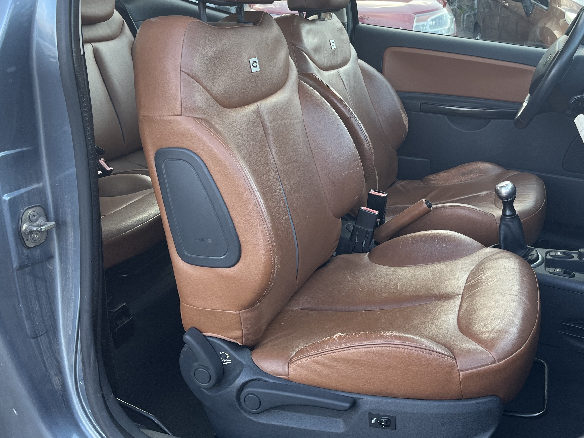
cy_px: 138
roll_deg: -0.3
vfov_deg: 38.1
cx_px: 360
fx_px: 624
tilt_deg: -13.3
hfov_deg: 49.7
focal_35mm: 37
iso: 50
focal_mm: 5.1
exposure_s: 1/122
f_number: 1.6
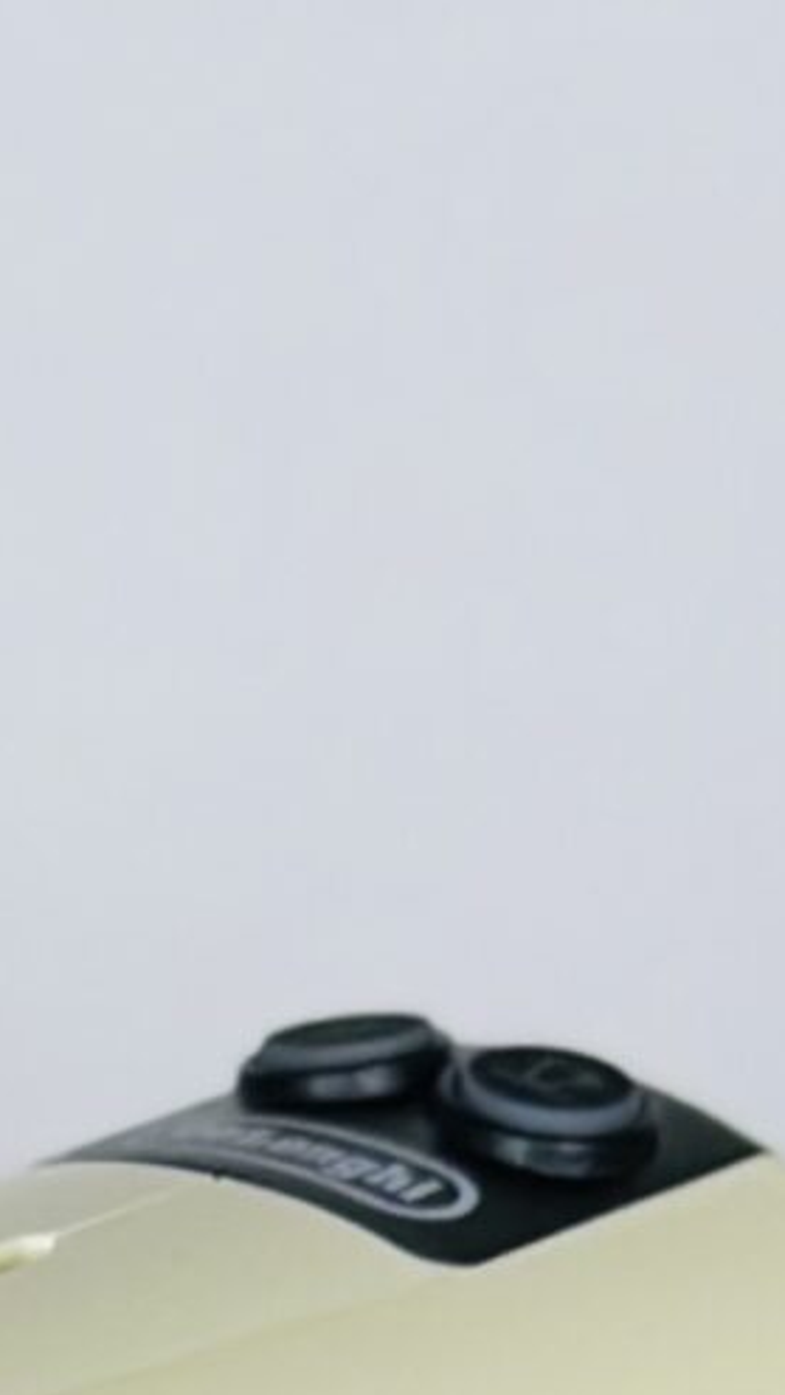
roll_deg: +0.6
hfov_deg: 4.5
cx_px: -279
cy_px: 3437
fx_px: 9991
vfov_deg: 7.4
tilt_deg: -29.1
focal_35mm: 270
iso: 80
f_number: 1.78
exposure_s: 1/1120
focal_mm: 6.86
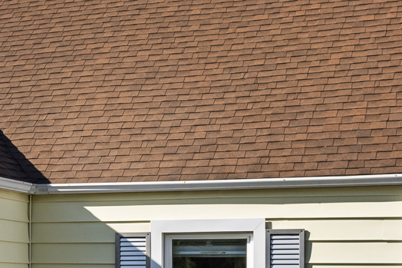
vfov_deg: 12.9
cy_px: 271
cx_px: -30
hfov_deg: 18.8
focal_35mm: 105
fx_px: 1172
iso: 100
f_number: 2.8
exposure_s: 1/1600
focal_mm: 8.38
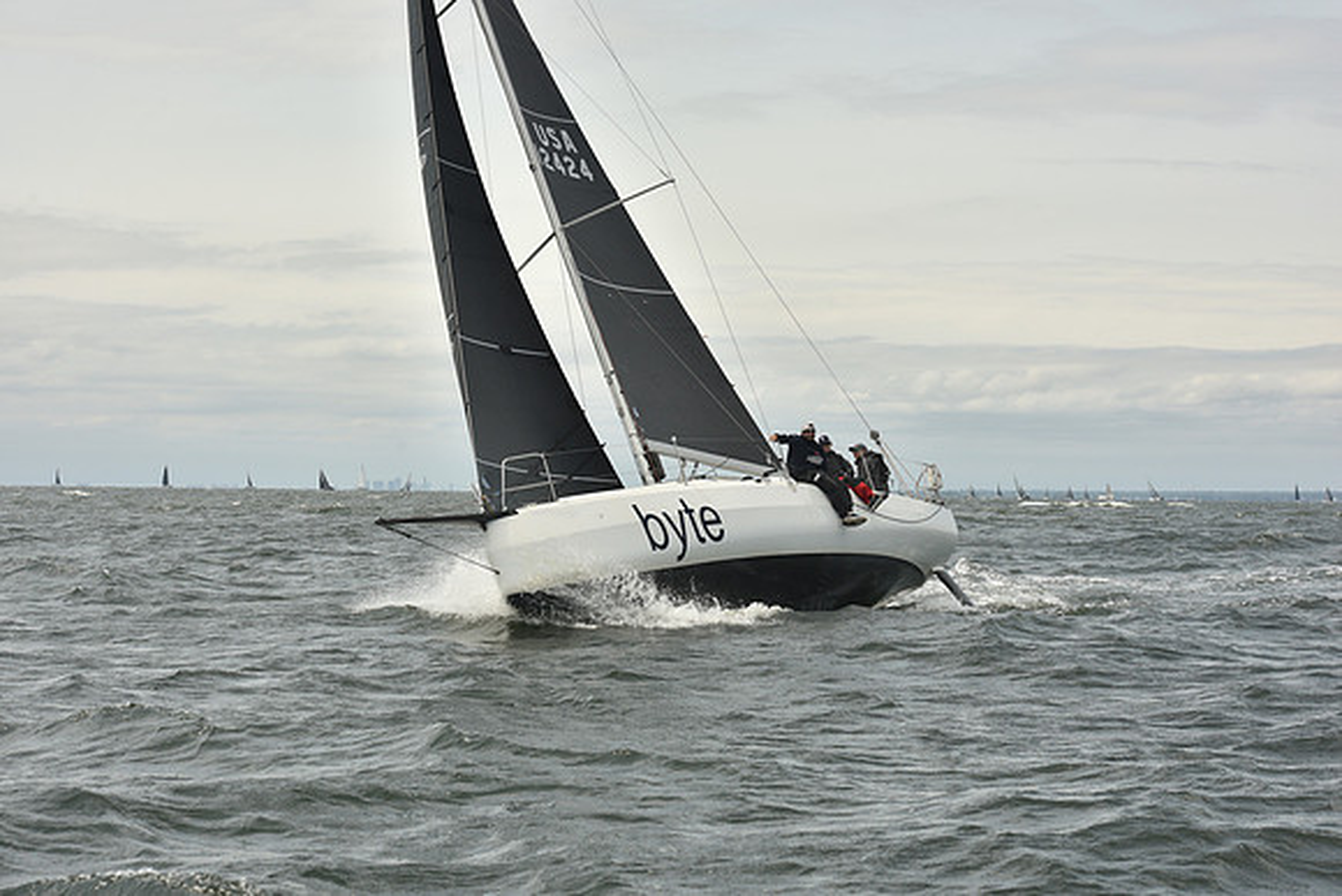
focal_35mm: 78
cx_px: 671
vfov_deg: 17.5
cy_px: 448
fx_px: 2908
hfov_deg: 26.0
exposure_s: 1/800
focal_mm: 78
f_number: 10
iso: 250
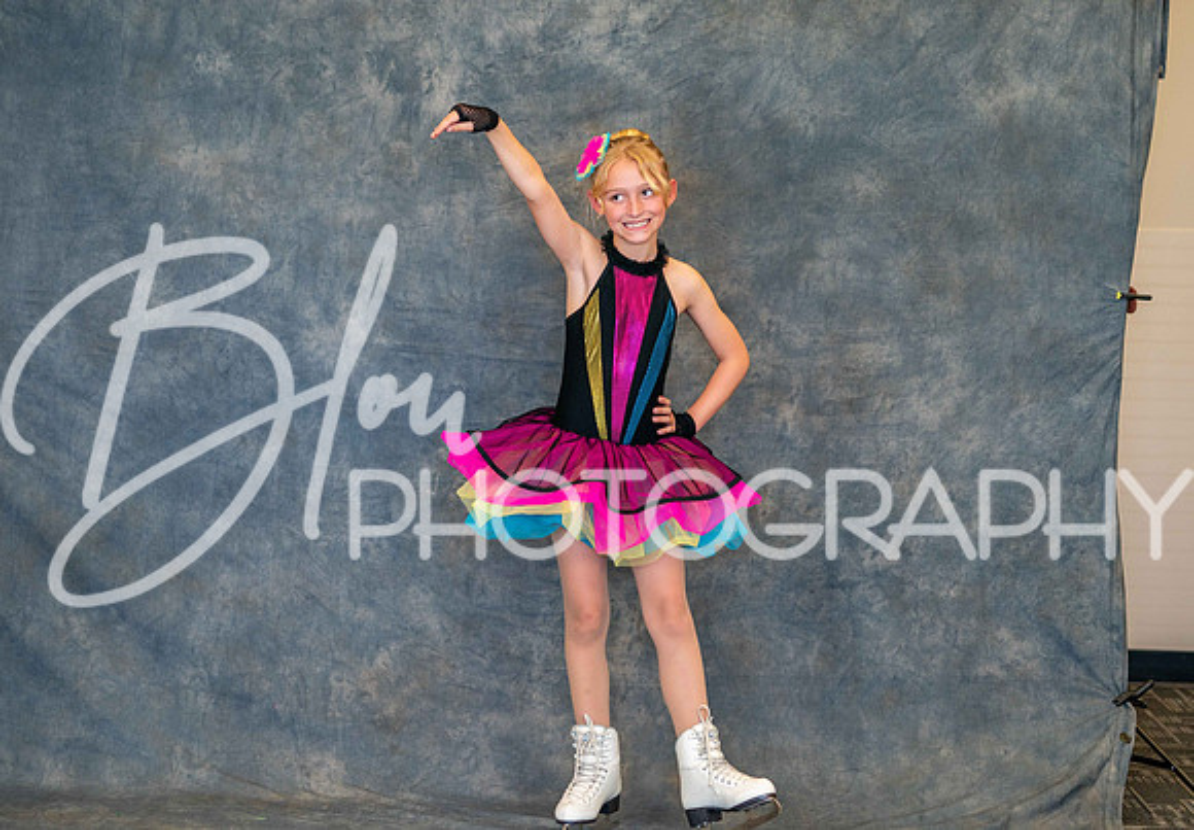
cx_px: 571
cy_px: 338
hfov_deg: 19.5
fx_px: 3481
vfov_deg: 13.6
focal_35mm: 104
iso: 1000
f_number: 2.5
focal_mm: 85
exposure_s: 1/160
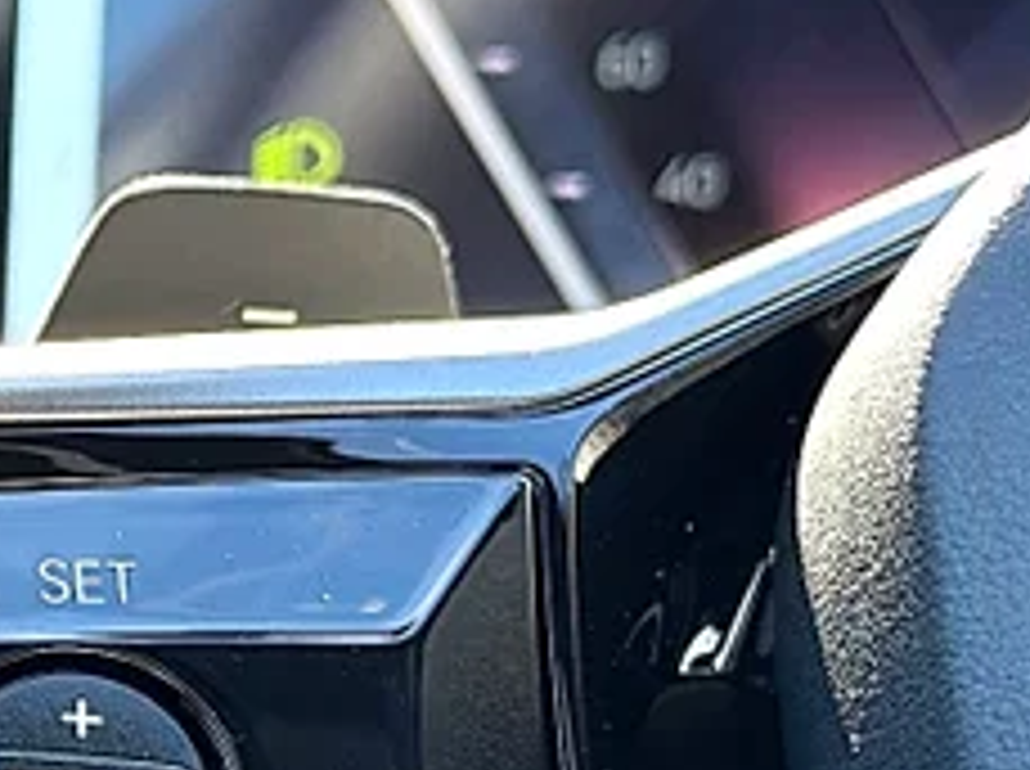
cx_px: 117
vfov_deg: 10.0
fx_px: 4367
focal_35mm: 147
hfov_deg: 13.3
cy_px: 759
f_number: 1.78
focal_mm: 6.86
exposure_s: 1/173
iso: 64
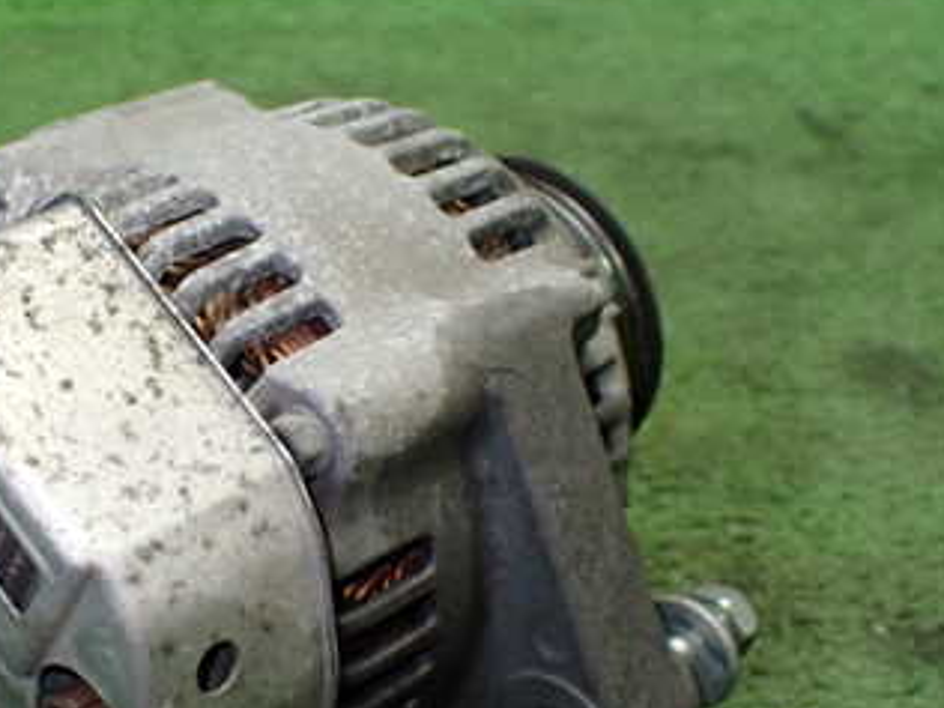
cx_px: 281
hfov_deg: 33.3
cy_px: 463
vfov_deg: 25.5
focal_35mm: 57
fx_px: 1554
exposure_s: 1/125
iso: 500
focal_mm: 5.4
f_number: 2.3
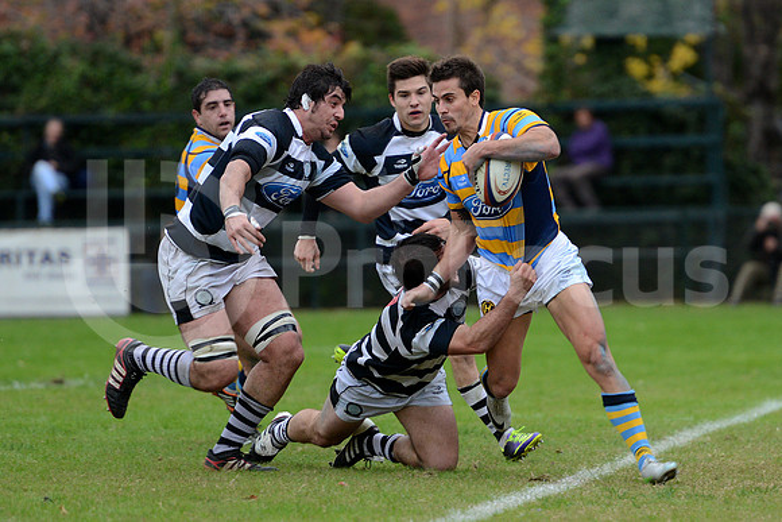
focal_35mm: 280
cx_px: 391
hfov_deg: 7.4
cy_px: 261
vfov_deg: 4.9
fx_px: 6083
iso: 1600
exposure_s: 1/500
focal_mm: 280
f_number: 4
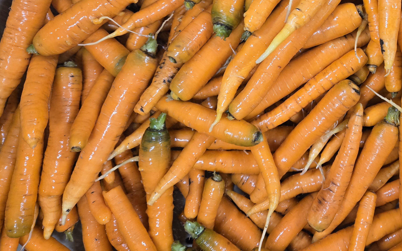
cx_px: 299
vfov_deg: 32.2
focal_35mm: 38
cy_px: 32
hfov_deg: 49.6
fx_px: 416
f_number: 1.8
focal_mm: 5.4
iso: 400
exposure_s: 1/120
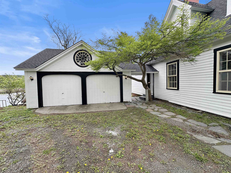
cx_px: 116
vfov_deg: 85.7
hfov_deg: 102.1
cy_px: 86
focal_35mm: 14
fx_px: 93
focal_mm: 2.22
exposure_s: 1/200
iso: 40
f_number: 2.2
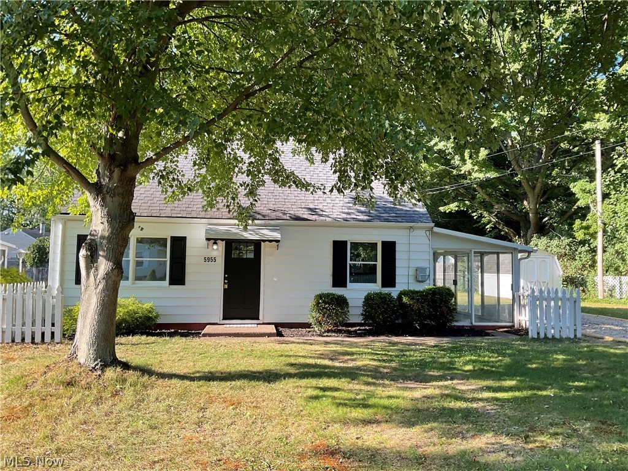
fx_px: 526
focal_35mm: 29
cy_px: 236
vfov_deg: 48.2
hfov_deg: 61.7
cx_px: 314
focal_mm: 3
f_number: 1.8
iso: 16
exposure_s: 1/204
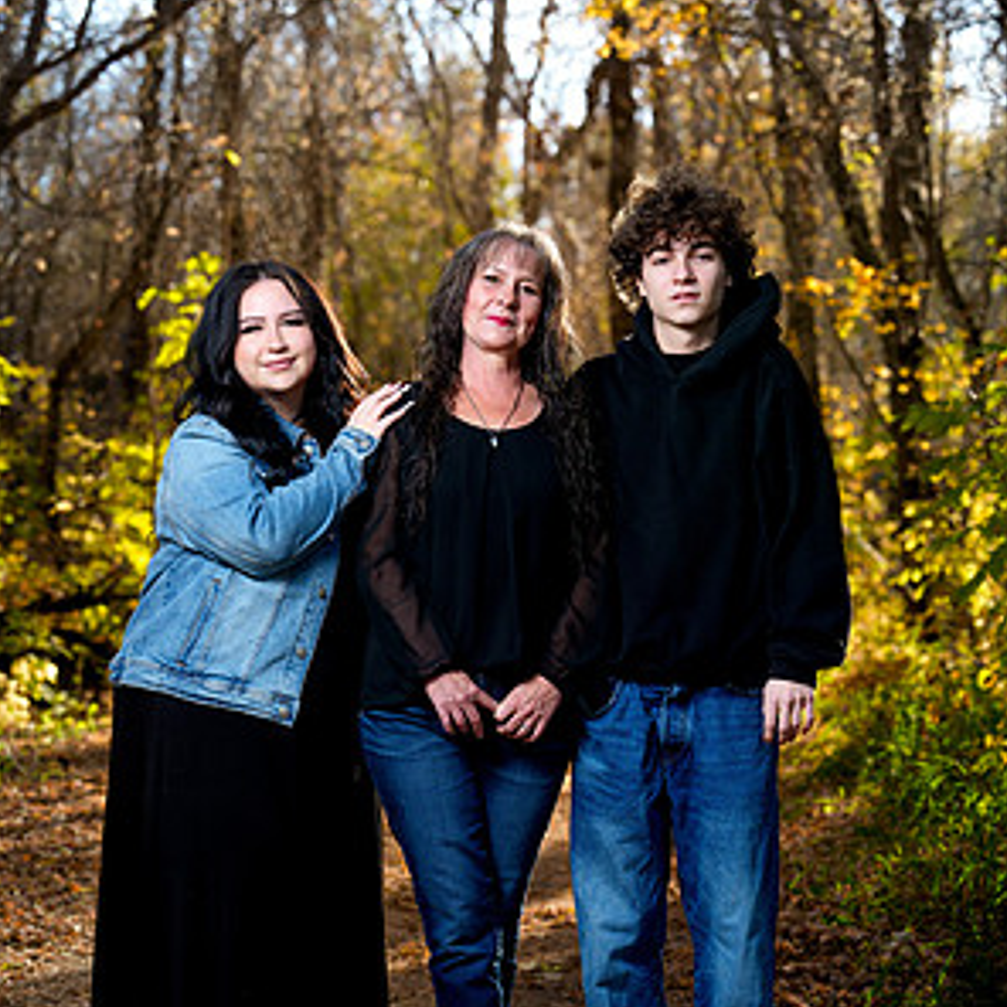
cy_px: 609
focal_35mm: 97
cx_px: 507
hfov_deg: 17.9
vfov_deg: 17.9
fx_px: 3192
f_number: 4
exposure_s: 1/160
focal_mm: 75
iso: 400
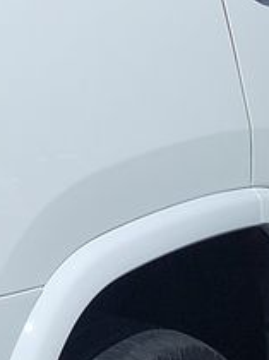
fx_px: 1900
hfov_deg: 7.8
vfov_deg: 10.8
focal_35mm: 183
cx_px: -211
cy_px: 38
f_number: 1.8
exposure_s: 1/2295
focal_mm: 6.7
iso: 50
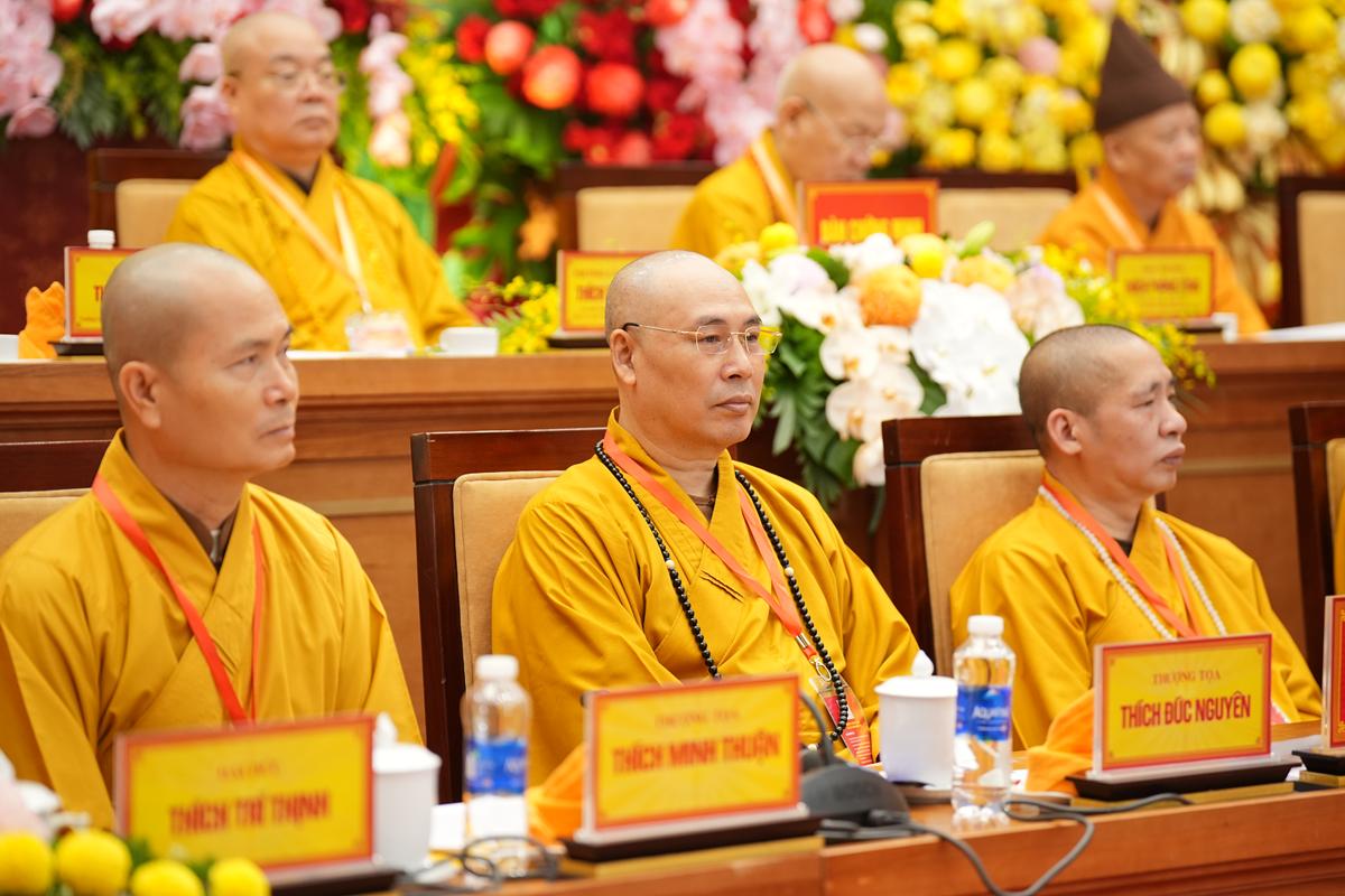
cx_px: 672
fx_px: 4109
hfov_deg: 18.6
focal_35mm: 110
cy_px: 448
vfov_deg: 12.5
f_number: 2.8
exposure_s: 1/125
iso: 1250
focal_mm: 110
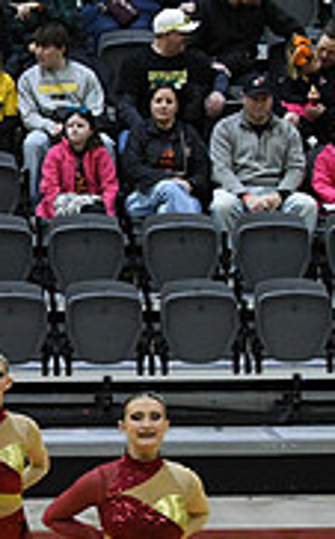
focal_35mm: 342
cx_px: -504
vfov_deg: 6.1
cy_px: 505
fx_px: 5020
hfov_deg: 3.8
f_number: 4
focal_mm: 70
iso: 5000
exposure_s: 1/500
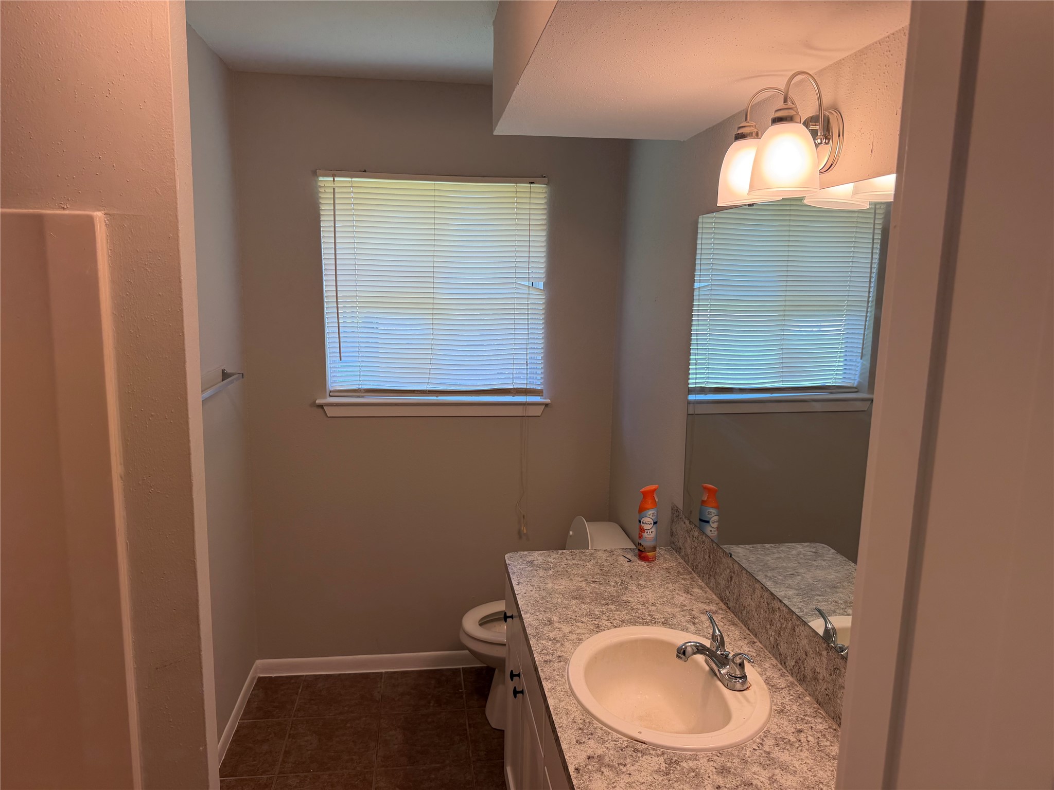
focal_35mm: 24
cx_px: 527
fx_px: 731
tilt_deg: -8.8
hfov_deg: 71.6
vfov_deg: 56.8
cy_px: 395
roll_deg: -1.4
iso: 64
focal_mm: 6.76
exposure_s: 1/120
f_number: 1.78
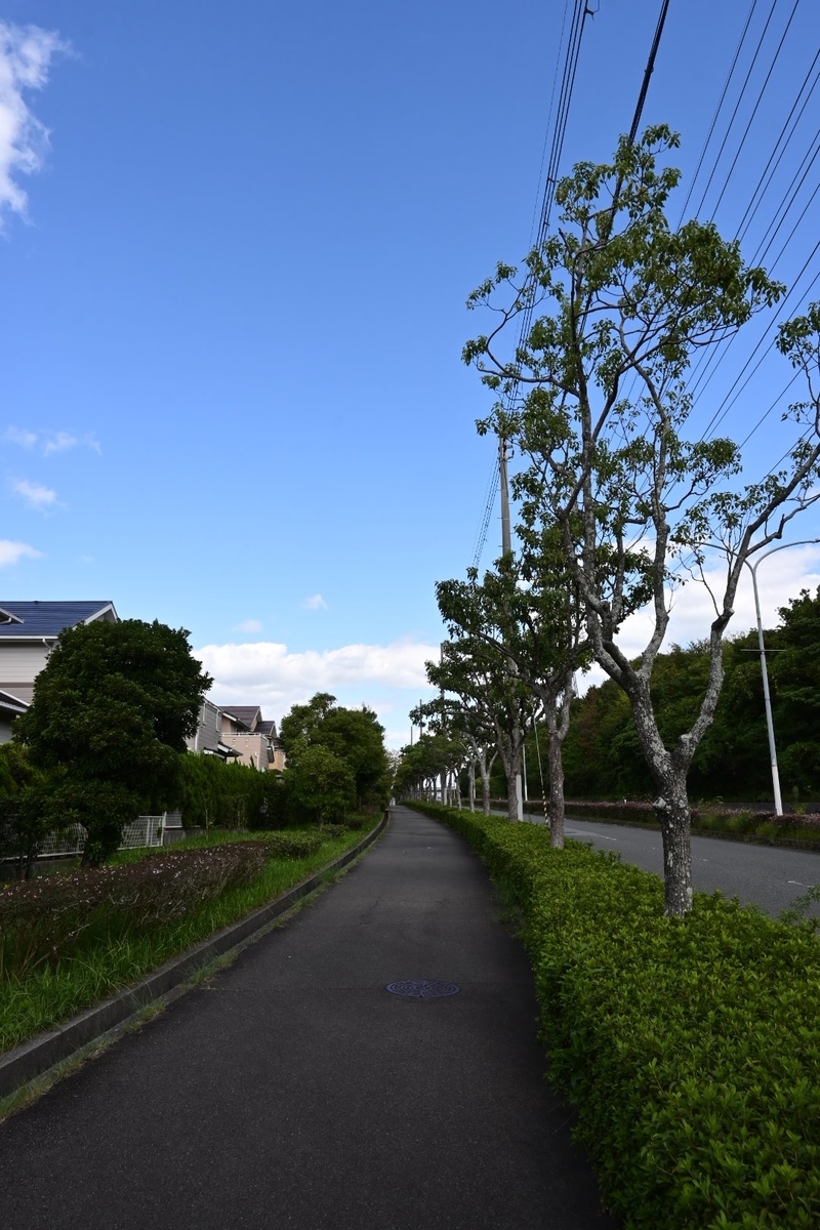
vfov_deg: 73.7
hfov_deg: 53.1
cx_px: 410
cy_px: 615
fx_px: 820
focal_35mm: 24
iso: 100
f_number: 10
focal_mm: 16
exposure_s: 1/100
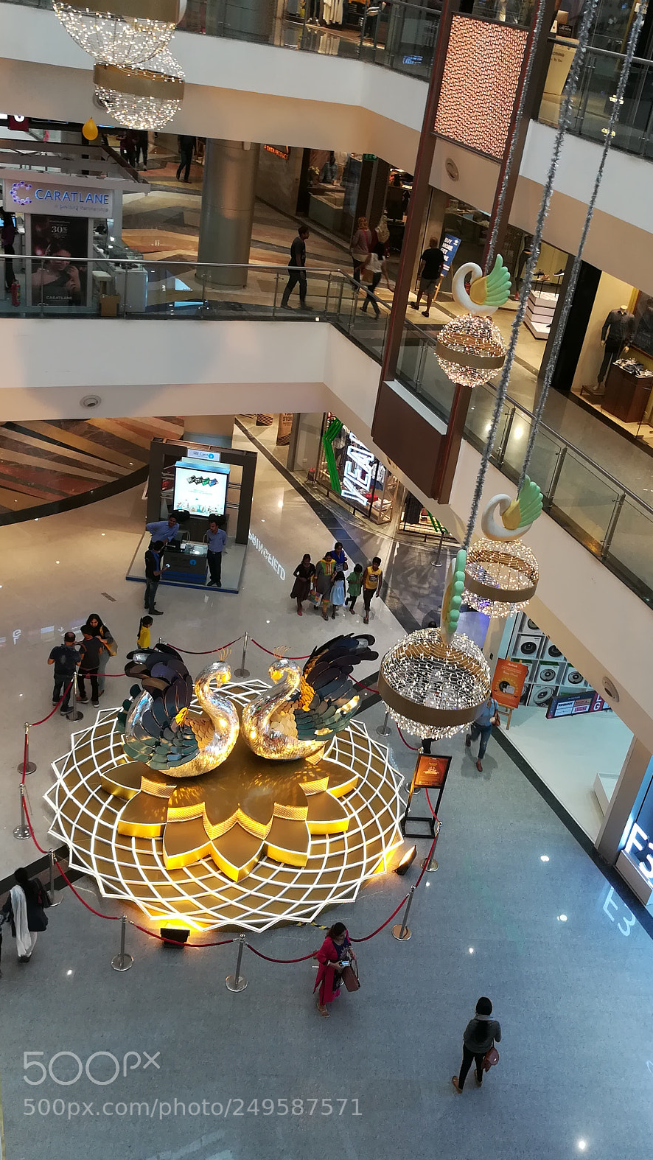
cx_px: 419
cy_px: 576
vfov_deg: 62.6
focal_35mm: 31
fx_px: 954
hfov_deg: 37.5
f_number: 2.2
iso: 80
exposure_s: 1/33.3
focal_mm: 3.83
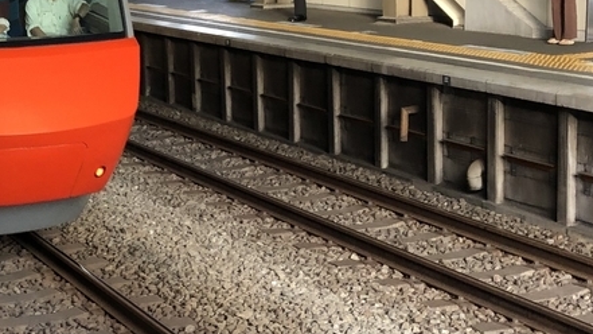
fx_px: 1305
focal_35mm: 83
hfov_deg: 25.1
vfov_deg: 14.5
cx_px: 97
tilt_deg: -8.9
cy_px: 123
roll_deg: +3.0
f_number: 1.8
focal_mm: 3.99
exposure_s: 1/30
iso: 40
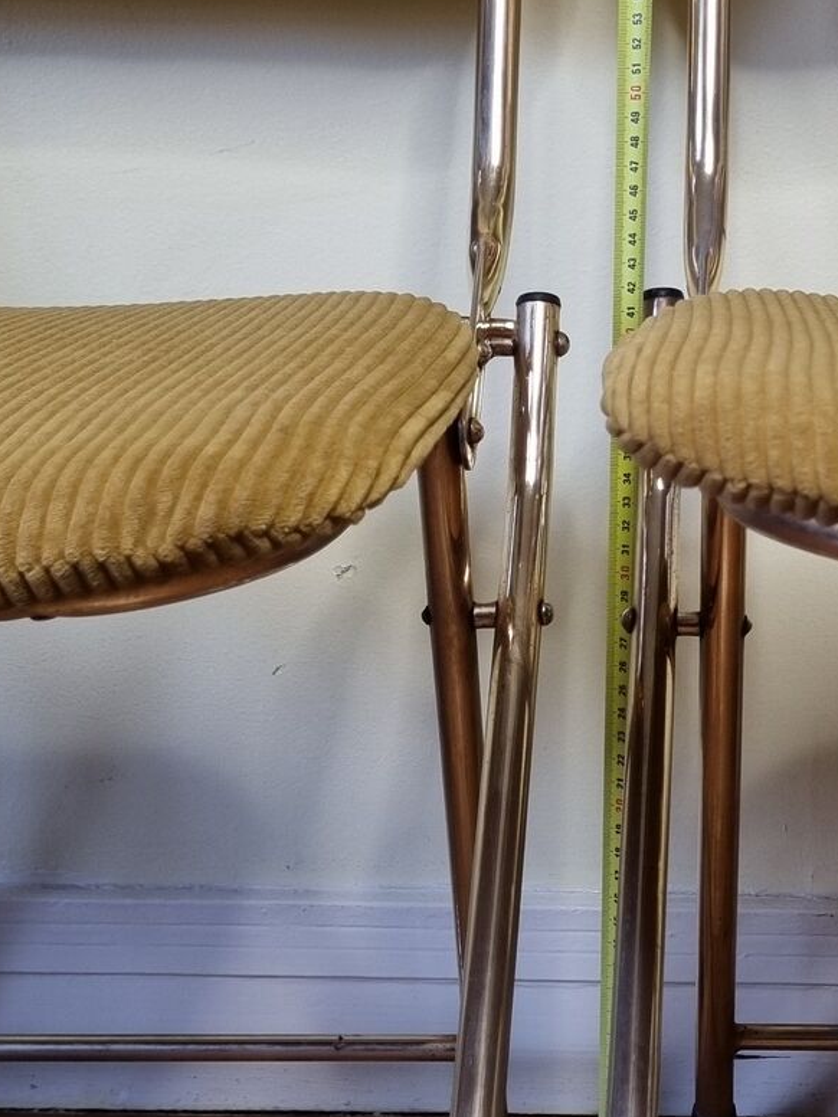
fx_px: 2163
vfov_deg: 28.9
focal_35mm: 67
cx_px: 742
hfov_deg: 21.5
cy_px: 422
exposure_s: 1/100
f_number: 1.8
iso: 125
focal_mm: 5.4
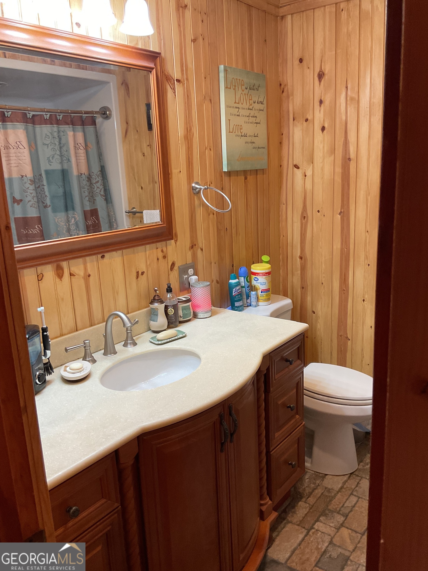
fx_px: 478
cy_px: 286
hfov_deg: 48.2
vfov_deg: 61.7
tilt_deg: -13.3
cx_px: 214
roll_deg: +2.0
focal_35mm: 29
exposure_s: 1/60
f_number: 1.8
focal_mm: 3
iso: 80
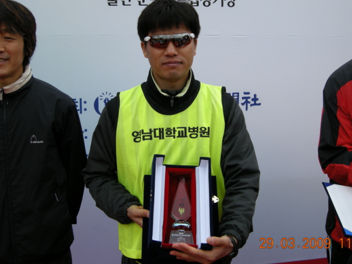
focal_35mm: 42
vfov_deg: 34.3
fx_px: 427
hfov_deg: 44.8
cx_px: 182
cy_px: 118
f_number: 4.8
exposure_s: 1/244
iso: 64
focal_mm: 7.5
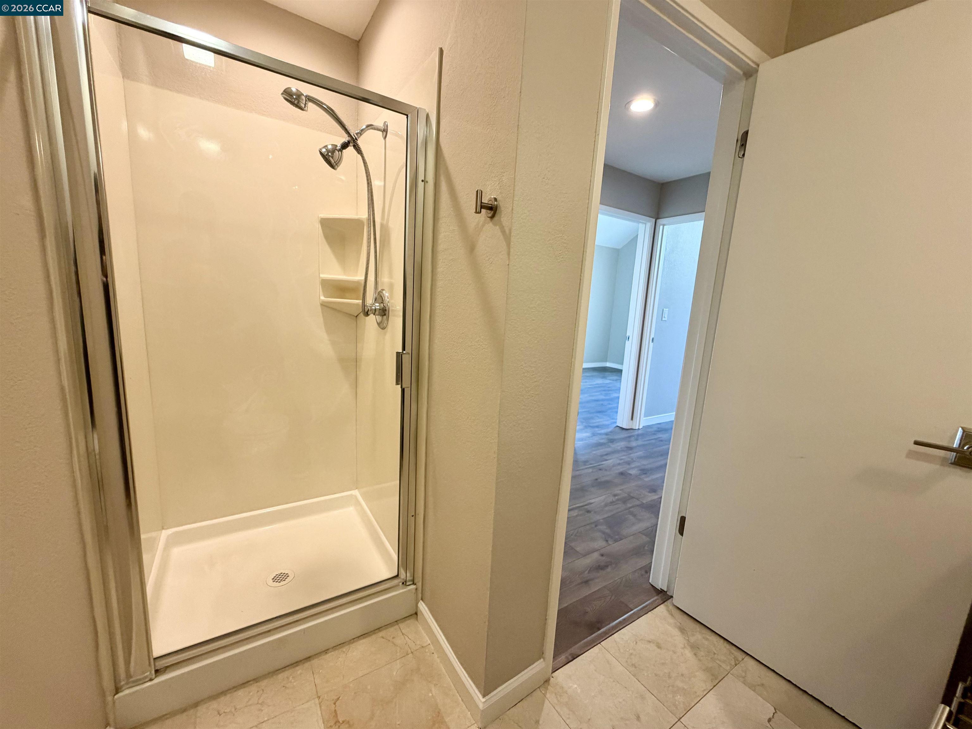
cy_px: 364
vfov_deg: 85.7
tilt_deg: -9.8
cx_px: 486
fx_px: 393
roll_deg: -2.8
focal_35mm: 14
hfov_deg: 102.1
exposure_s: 1/60
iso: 160
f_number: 2.2
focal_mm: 2.22
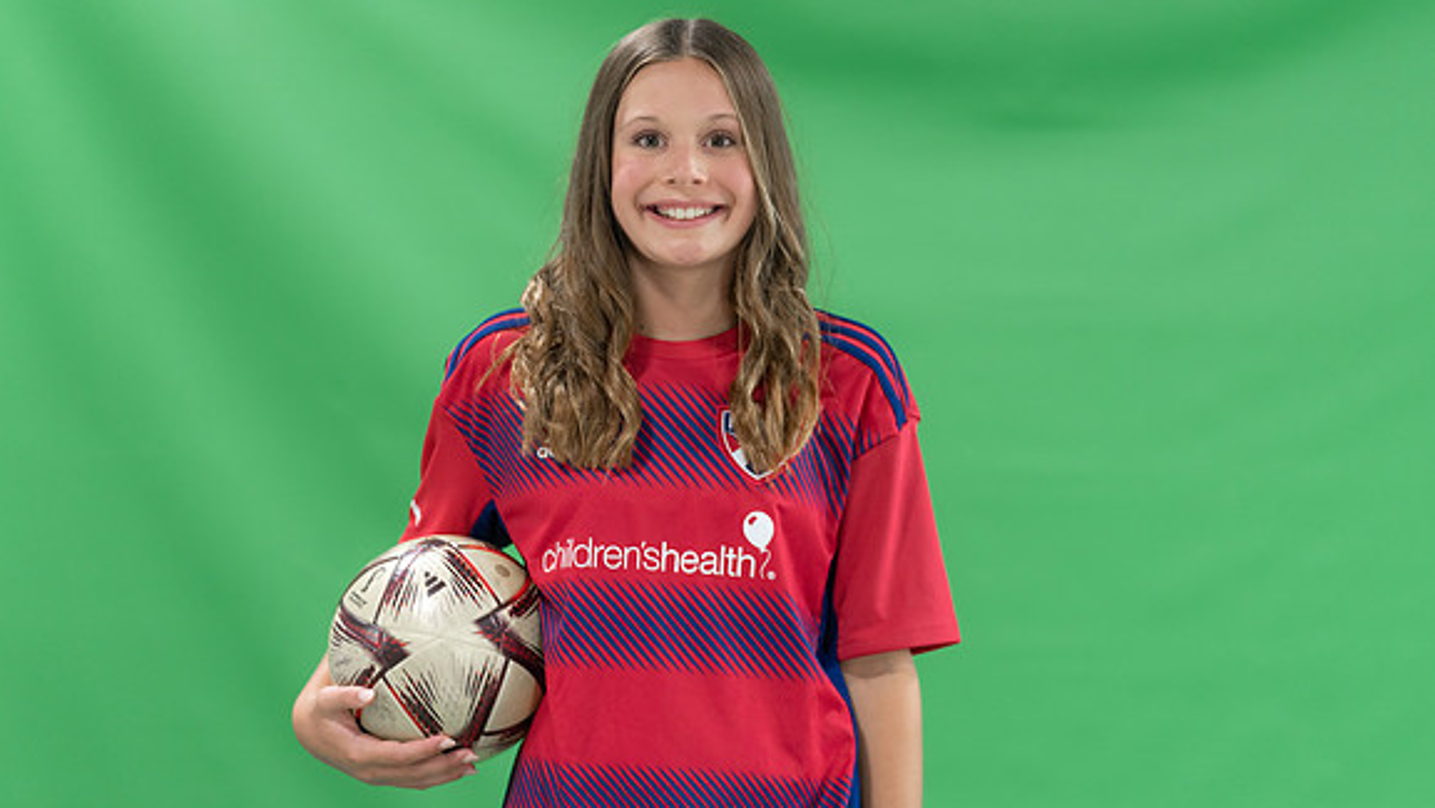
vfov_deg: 6.8
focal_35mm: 179
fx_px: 6813
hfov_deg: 12.0
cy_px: 384
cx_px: 719
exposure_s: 1/250
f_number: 2.8
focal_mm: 170
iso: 1000
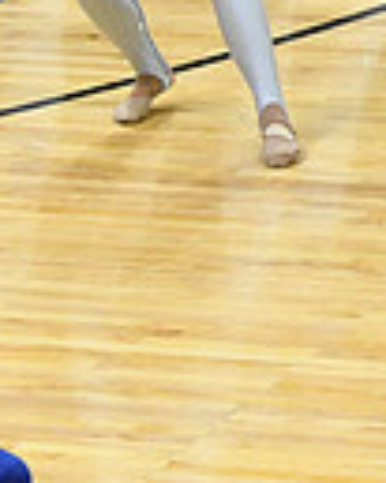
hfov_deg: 3.4
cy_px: -185
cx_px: 1023
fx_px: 6334
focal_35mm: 443
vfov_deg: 4.4
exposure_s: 1/400
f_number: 4
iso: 5000
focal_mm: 70
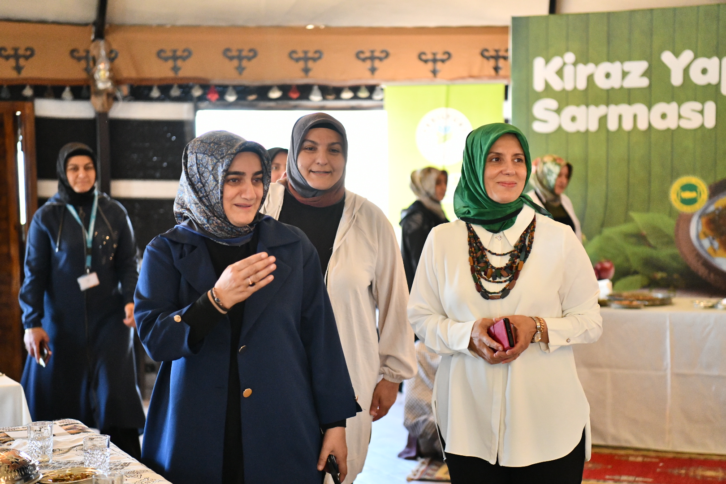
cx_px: 363
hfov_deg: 28.8
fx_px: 1412
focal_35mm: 70
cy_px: 242
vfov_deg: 19.5
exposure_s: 1/400
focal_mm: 70
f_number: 2.8
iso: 4000
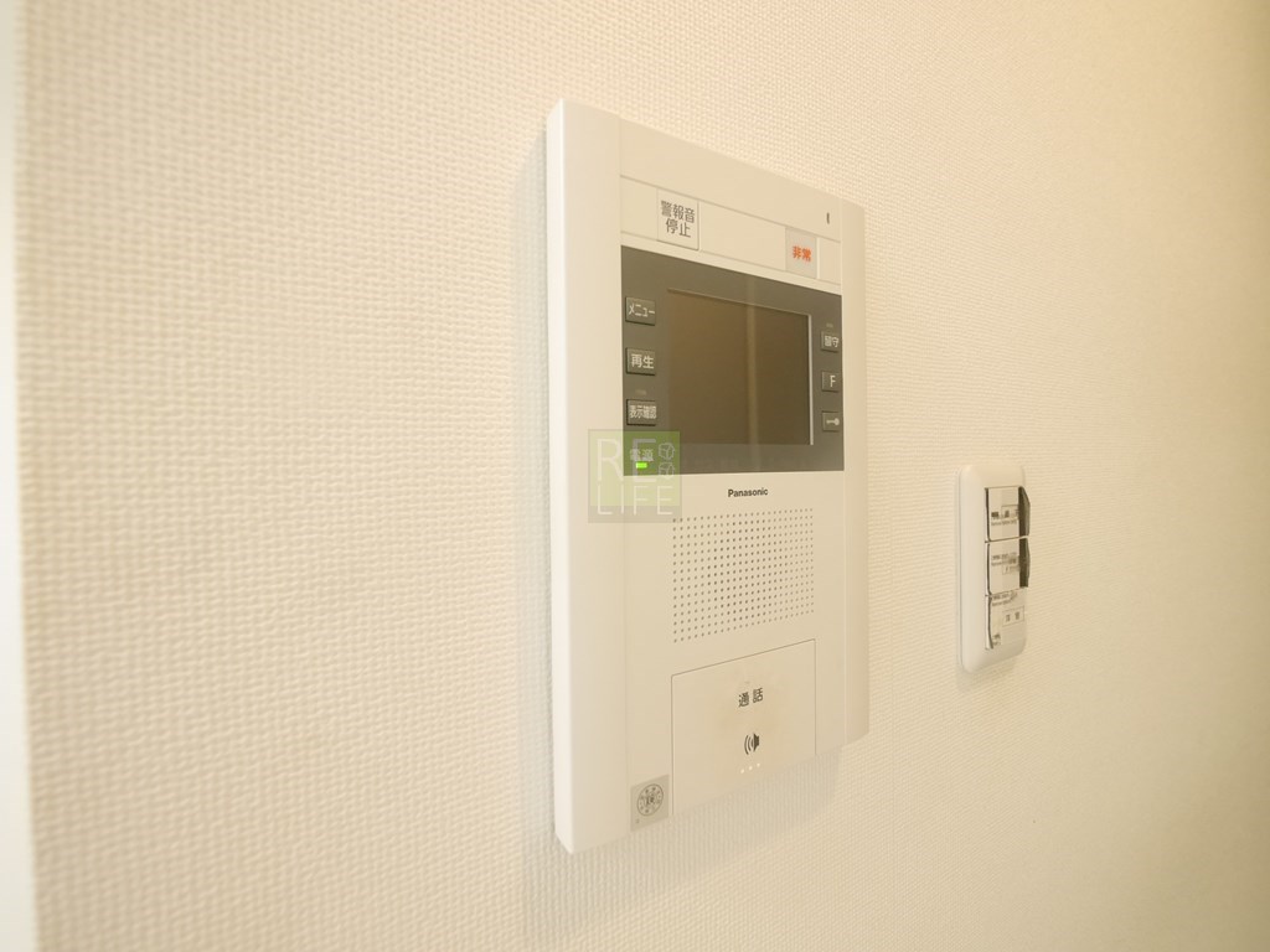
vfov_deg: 85.7
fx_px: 514
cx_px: 635
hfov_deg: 102.1
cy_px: 476
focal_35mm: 14
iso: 1250
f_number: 4
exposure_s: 1/60
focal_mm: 7
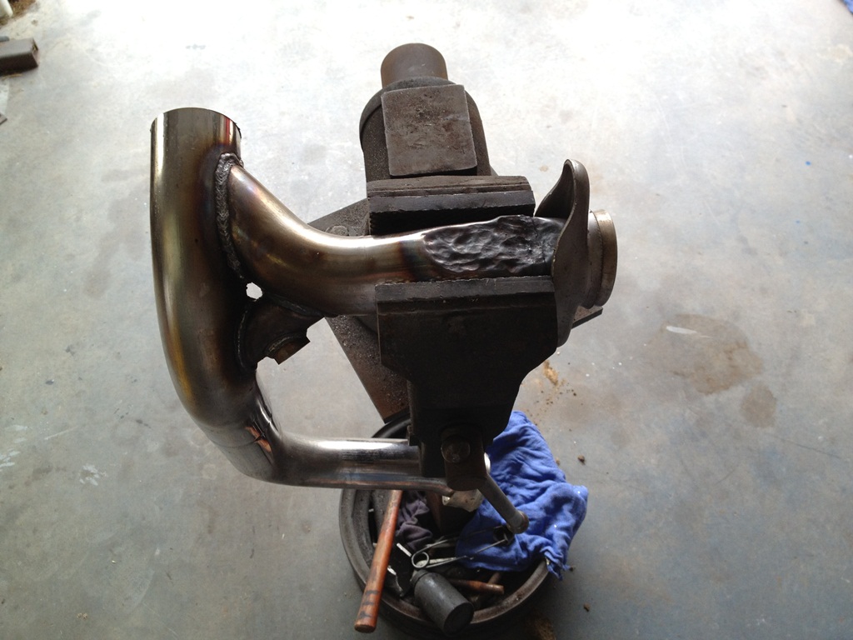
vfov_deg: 40.7
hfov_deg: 52.6
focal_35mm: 35
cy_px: 320
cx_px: 426
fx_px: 862
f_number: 2.4
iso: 80
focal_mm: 4.28
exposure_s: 1/120
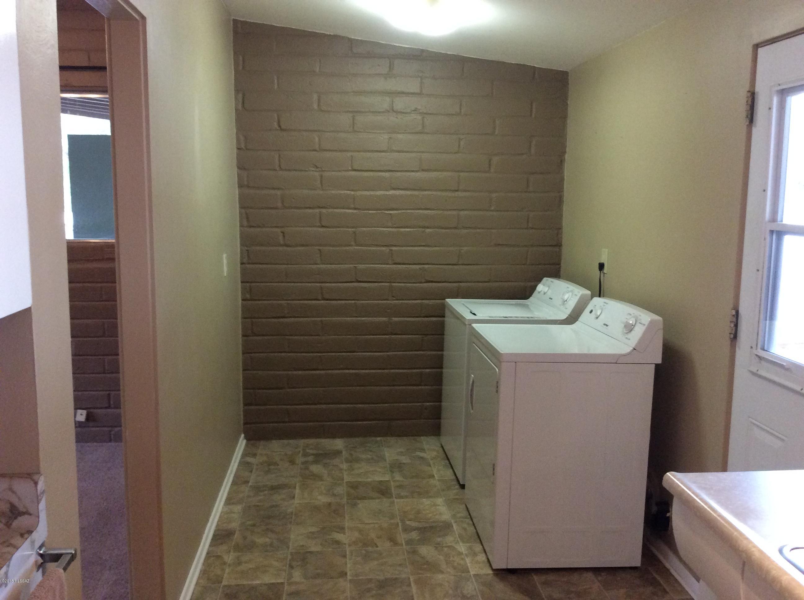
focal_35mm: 32
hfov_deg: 56.9
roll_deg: -1.9
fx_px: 742
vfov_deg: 44.1
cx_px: 402
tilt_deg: -9.3
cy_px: 300
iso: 200
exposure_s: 1/24
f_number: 2.4
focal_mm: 3.3
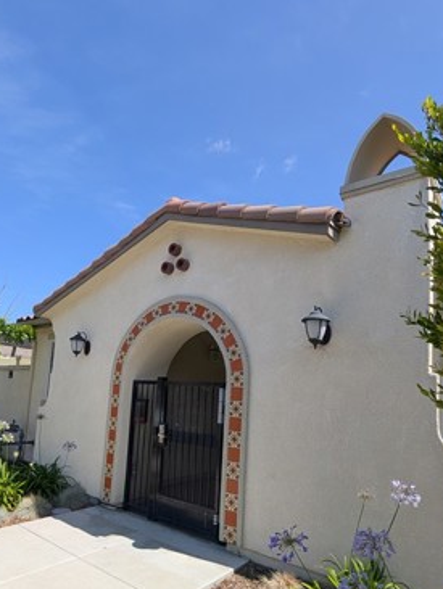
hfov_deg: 63.1
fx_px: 358
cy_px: 348
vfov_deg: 78.2
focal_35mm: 21
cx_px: 185
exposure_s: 1/3077
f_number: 1.7
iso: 56
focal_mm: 2.02
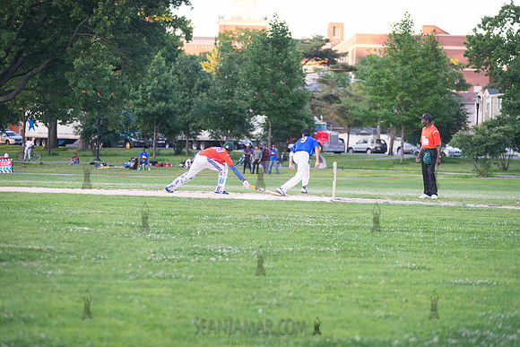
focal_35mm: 120
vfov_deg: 11.4
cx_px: 260
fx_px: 1734
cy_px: 174
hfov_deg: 17.1
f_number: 2.8
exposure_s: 1/800
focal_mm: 120
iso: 1600
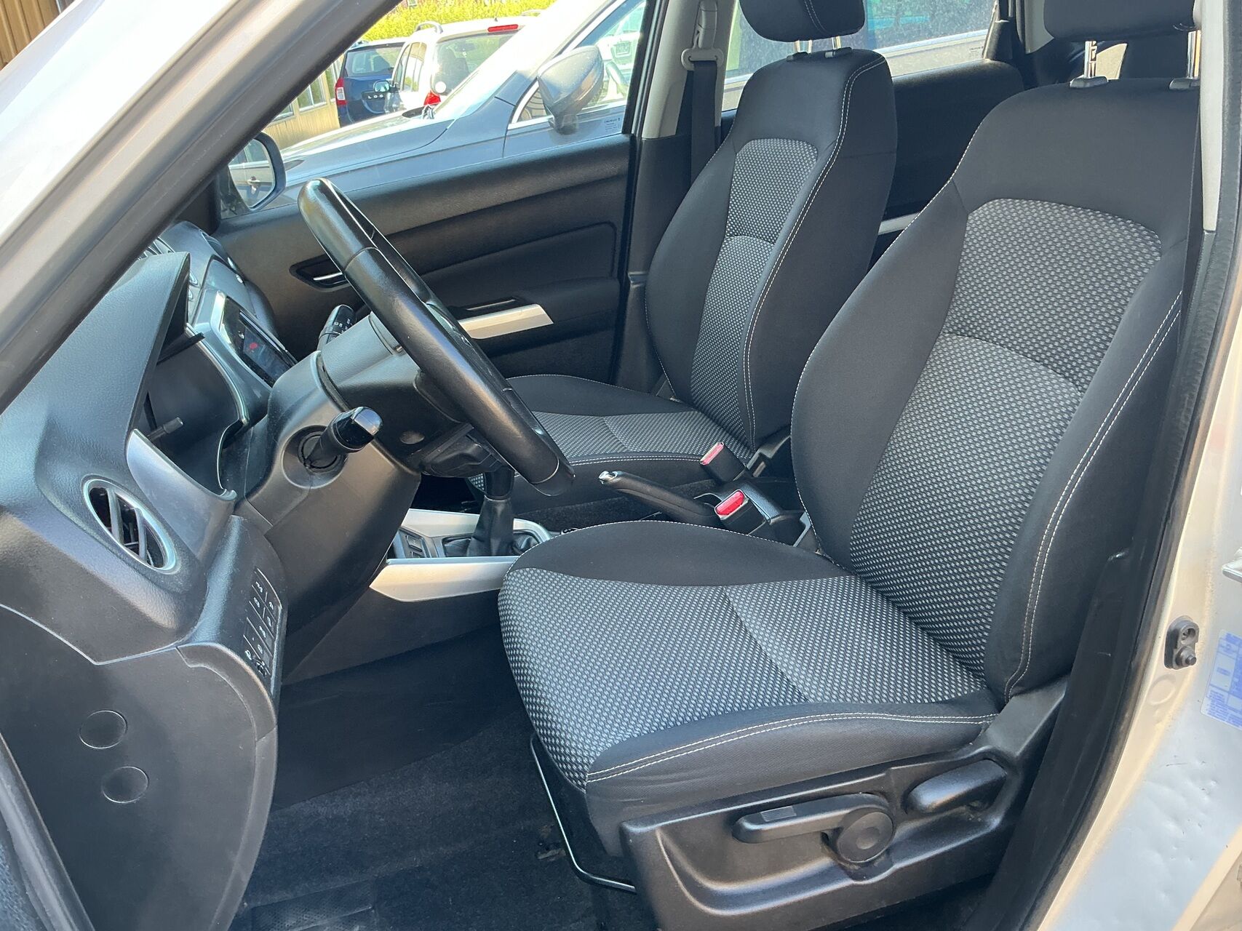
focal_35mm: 29
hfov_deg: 61.7
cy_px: 466
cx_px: 621
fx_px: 1040
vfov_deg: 48.2
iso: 64
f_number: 1.8
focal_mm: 3
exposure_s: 1/60
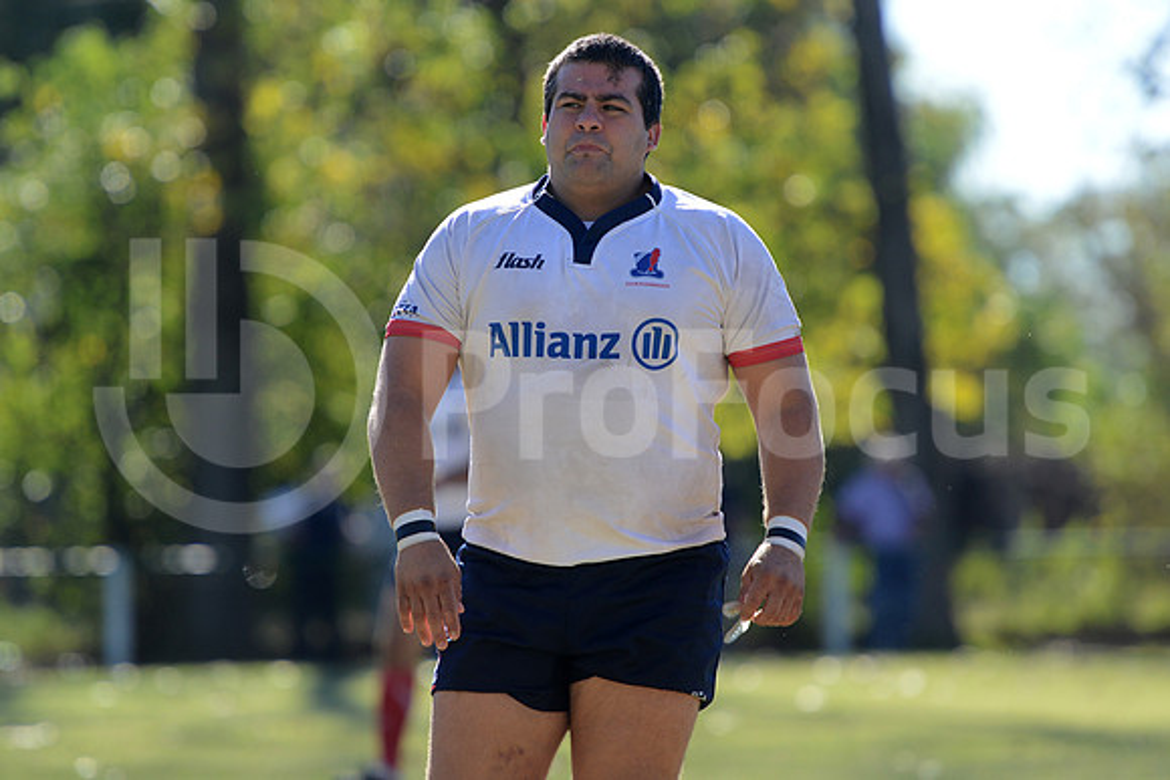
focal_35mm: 260
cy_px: 390
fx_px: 8452
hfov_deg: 7.9
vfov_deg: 5.3
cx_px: 585
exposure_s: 1/800
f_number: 4
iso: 400
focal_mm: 260
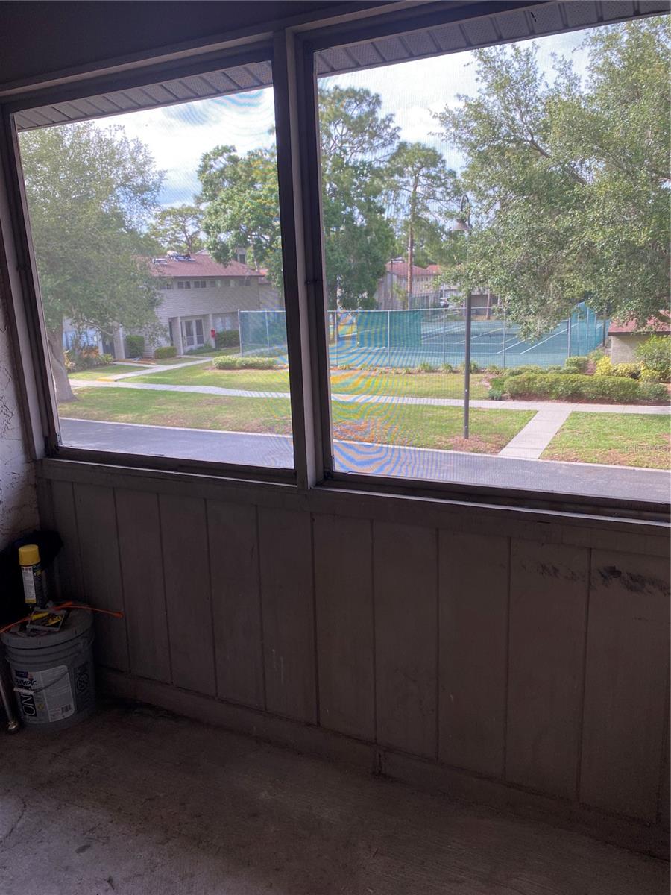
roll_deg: +1.8
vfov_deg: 67.3
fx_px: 672
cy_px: 448
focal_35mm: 26
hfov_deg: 53.1
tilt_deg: -11.5
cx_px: 336
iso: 32
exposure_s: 1/208
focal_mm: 4.25
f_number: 1.8
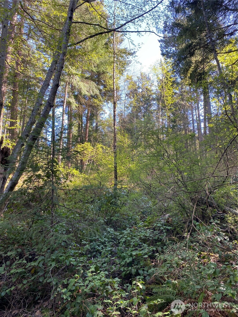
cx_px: 119
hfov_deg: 53.1
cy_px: 158
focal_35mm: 26
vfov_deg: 67.3
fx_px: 238
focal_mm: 4.25
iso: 40
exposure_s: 1/122
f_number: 1.8
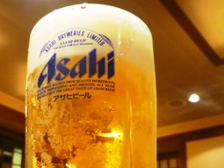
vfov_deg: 27.1
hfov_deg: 36.2
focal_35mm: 53
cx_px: 105
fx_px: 343
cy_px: 127
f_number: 2.8
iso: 400
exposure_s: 1/20
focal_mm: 5.5
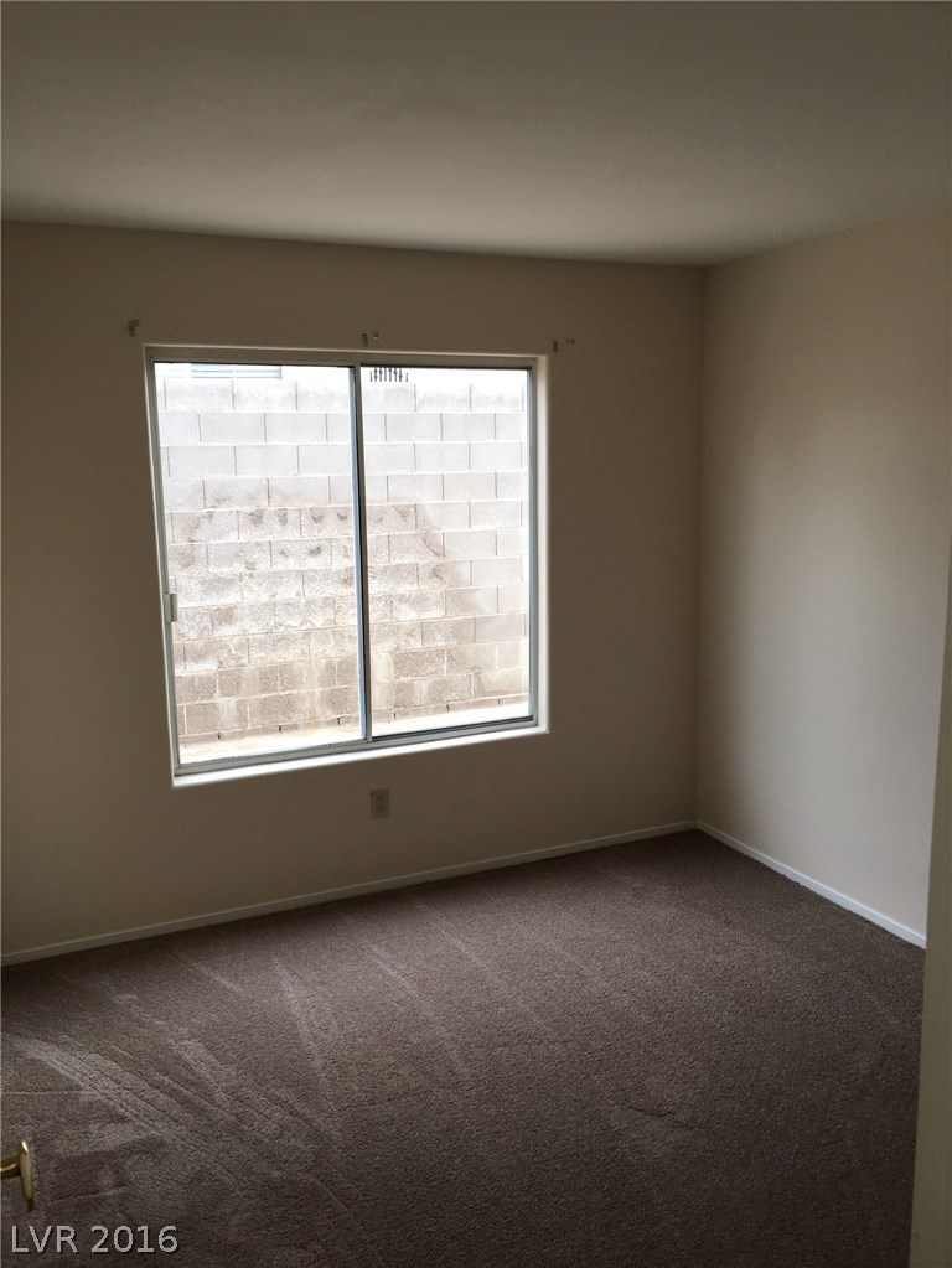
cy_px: 634
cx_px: 476
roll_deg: +0.1
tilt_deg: -9.8
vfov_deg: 61.6
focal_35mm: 29
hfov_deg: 48.3
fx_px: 1063
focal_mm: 4.15
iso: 40
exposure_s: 1/60
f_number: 2.2
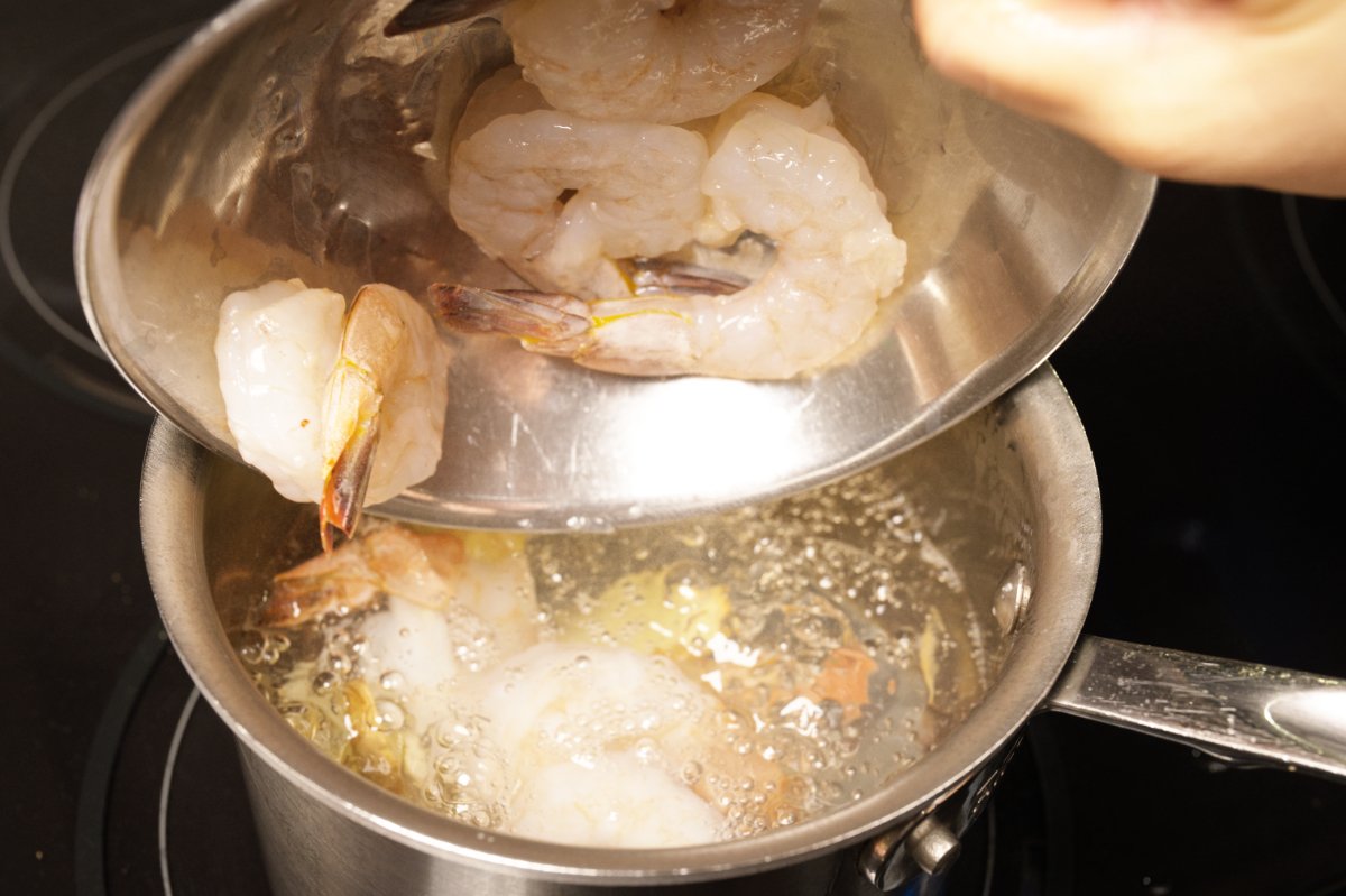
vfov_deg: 28.6
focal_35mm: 47
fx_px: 1756
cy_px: 448
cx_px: 673
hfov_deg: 41.9
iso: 1000
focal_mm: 47
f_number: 8
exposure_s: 1/640
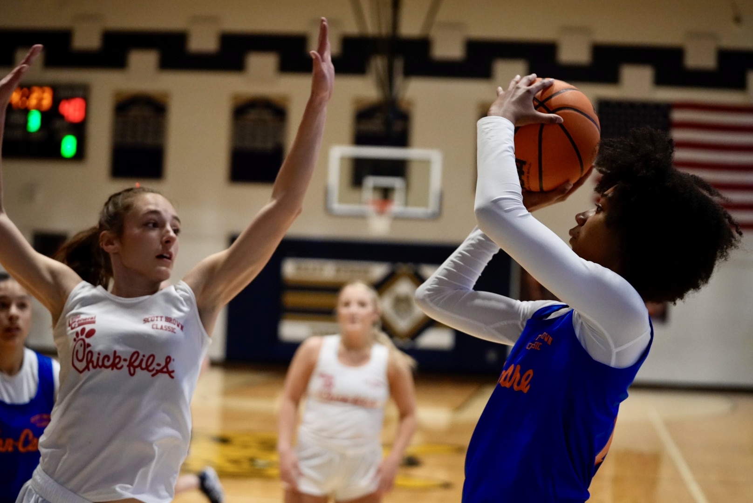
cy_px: 252
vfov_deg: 19.5
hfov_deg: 28.8
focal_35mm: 70
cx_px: 376
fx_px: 1465
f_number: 3.2
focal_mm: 70
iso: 4000
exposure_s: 1/1000
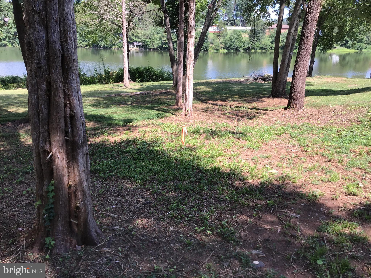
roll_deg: -2.0
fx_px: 332
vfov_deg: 45.4
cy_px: 139
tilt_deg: -16.6
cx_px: 186
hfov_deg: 58.4
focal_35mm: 31
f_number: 2.4
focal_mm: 3.3
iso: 25
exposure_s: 1/319
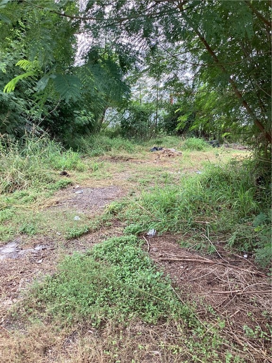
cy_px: 182
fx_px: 325
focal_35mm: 31
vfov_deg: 58.4
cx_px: 136
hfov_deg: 45.4
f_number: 2.4
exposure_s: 1/120
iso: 25
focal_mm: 3.3
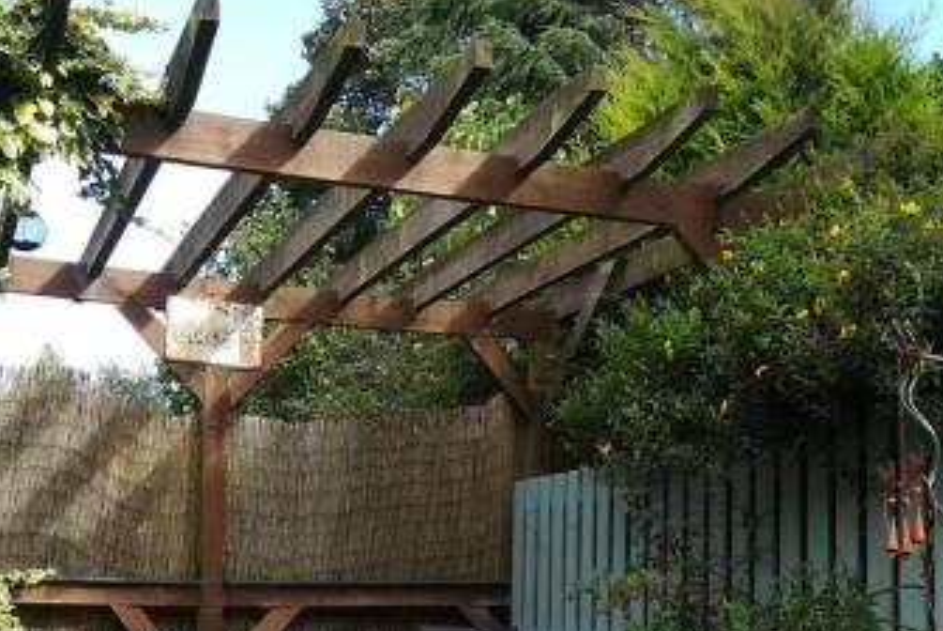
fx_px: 1232
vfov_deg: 27.5
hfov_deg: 41.8
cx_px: 412
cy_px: 587
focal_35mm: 47
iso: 50
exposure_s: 1/189
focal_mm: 3.83
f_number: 2.2
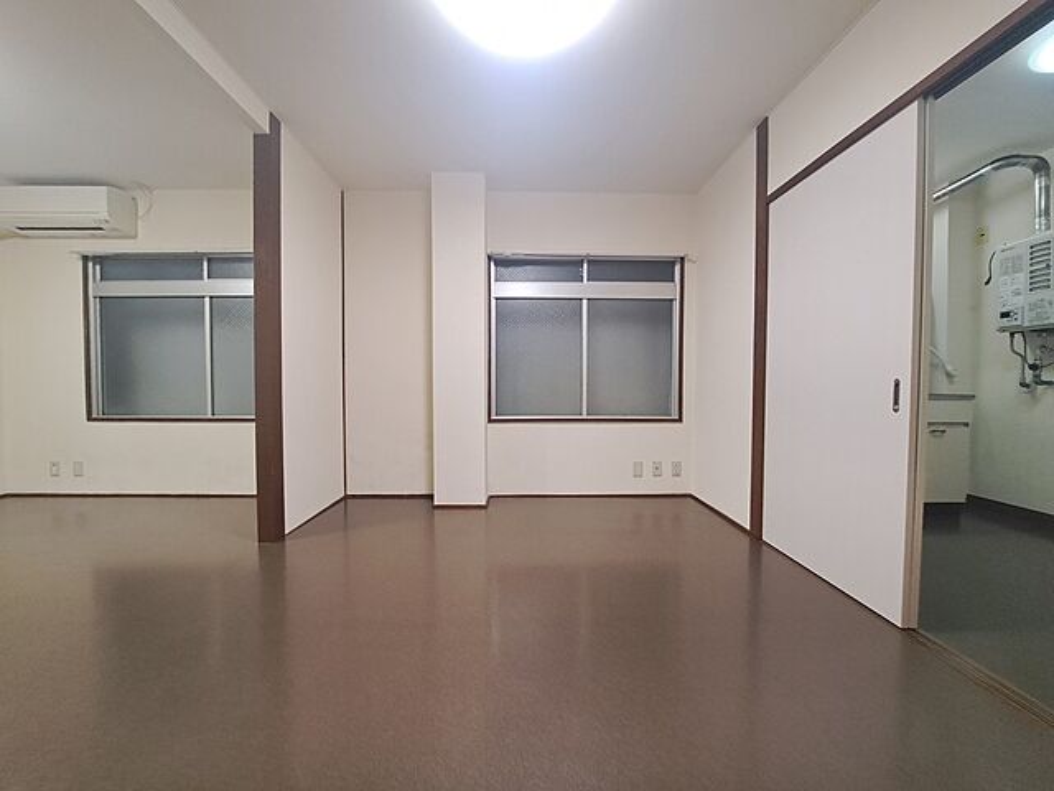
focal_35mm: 13
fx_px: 396
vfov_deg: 89.9
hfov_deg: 106.2
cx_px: 527
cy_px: 396
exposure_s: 1/50
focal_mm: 1.74
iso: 160
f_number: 2.2
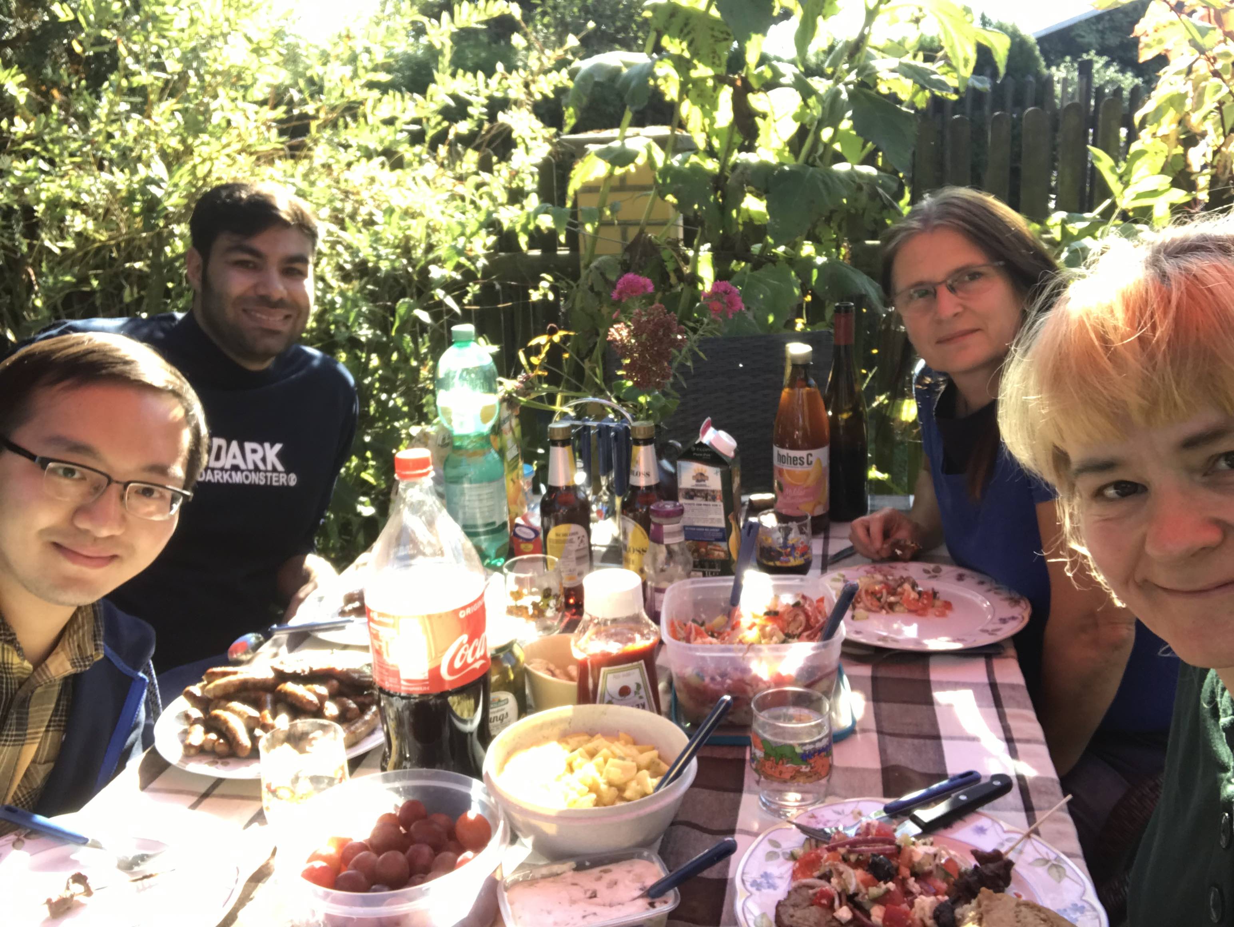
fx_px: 1141
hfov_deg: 56.8
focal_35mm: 32
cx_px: 617
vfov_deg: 44.2
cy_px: 464
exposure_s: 1/120
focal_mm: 2.87
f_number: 2.2
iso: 25
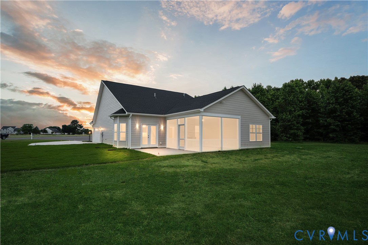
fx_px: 184
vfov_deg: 67.4
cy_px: 122
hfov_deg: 90.0
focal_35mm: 18
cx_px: 184
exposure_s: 1/1.25
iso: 50
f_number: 8
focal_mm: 18
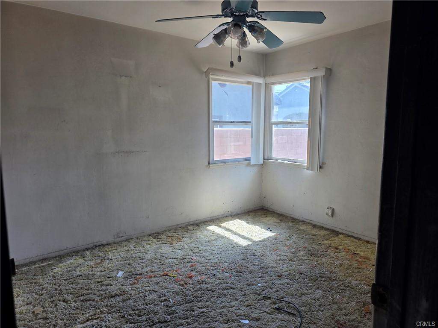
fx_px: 291
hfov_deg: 73.9
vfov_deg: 58.9
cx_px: 219
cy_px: 164
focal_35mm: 23
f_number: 1.7
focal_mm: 6.3
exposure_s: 1/180
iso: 40
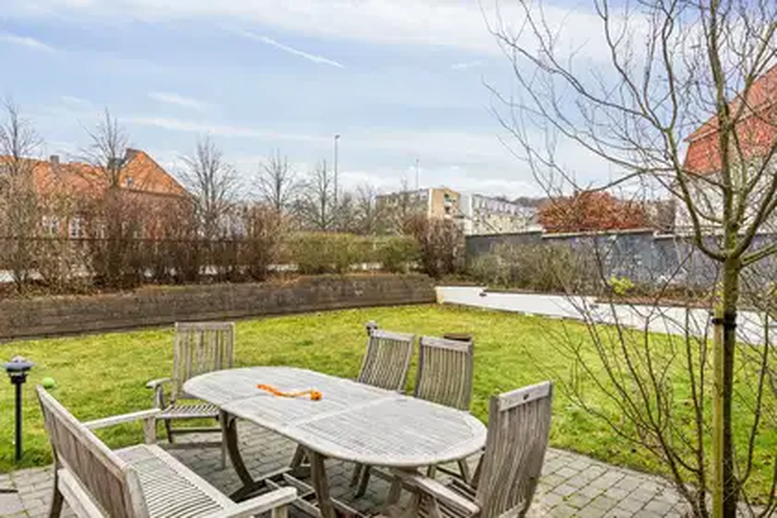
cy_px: 259
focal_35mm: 20
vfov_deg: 61.9
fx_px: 432
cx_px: 388
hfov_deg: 84.0
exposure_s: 1/80
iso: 1250
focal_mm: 20
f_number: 9
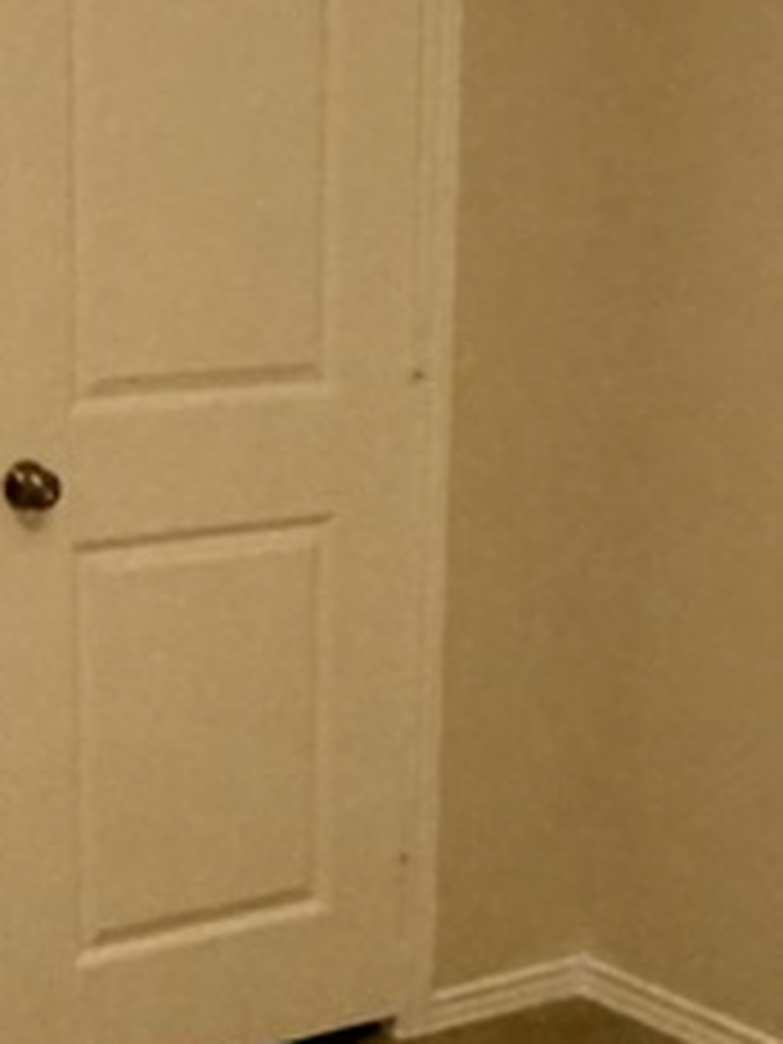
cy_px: 738
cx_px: 310
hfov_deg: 17.0
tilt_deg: -13.4
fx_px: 2624
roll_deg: +0.9
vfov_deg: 22.4
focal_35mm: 87
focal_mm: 2.22
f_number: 2.2
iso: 400
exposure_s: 1/60
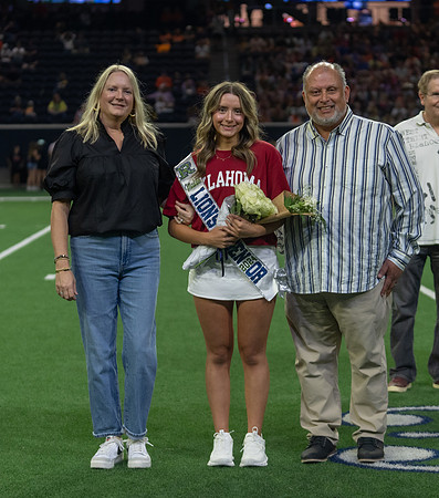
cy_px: 236
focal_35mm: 111
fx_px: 1702
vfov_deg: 16.6
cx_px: 247
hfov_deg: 14.7
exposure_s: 1/320
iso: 1000
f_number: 2.8
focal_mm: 70
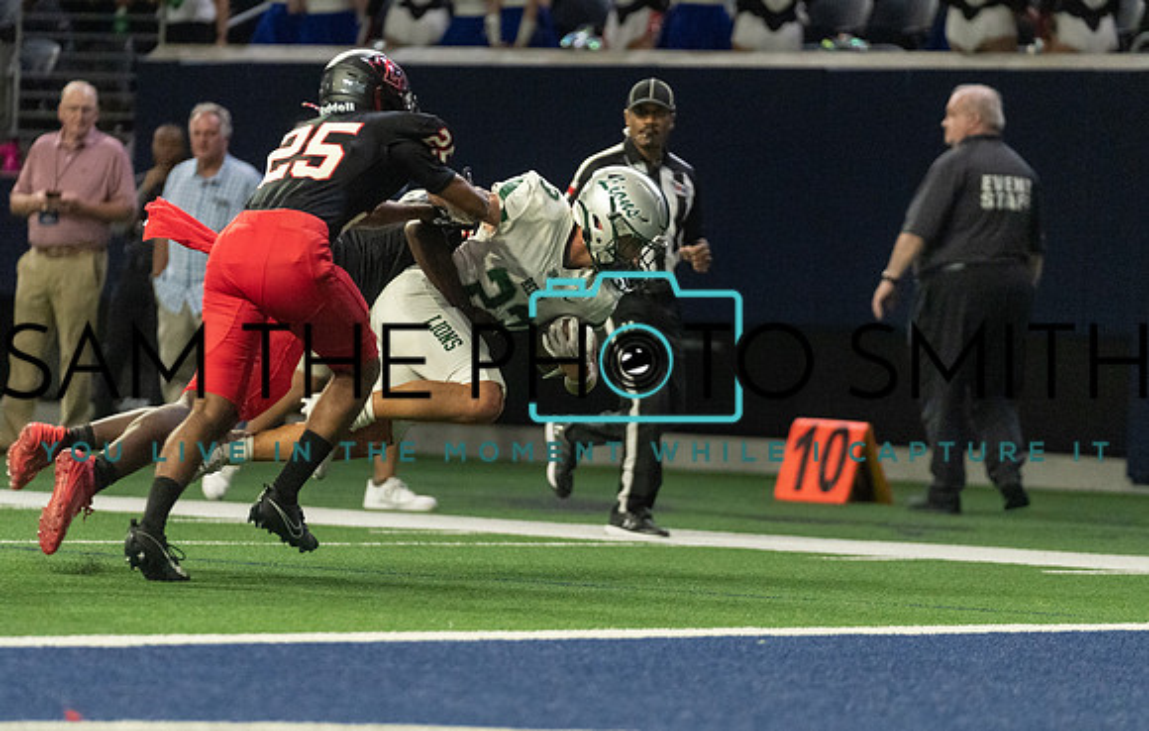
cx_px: 547
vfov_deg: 5.1
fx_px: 8255
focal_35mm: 262
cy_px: 314
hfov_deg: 8.0
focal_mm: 191
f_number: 2.8
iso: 4000
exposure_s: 1/1000
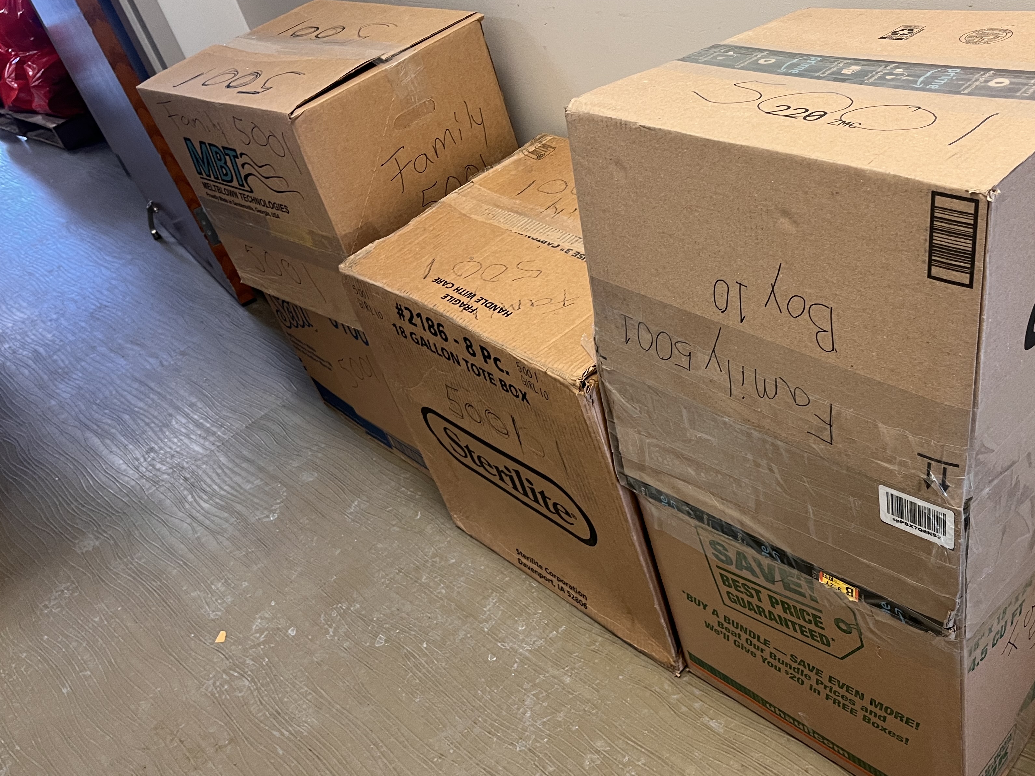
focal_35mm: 33
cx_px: 630
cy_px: 368
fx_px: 987
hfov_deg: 54.9
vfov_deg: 42.9
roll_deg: +15.6
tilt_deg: -35.1
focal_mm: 5.1
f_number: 1.6
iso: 125
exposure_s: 1/60
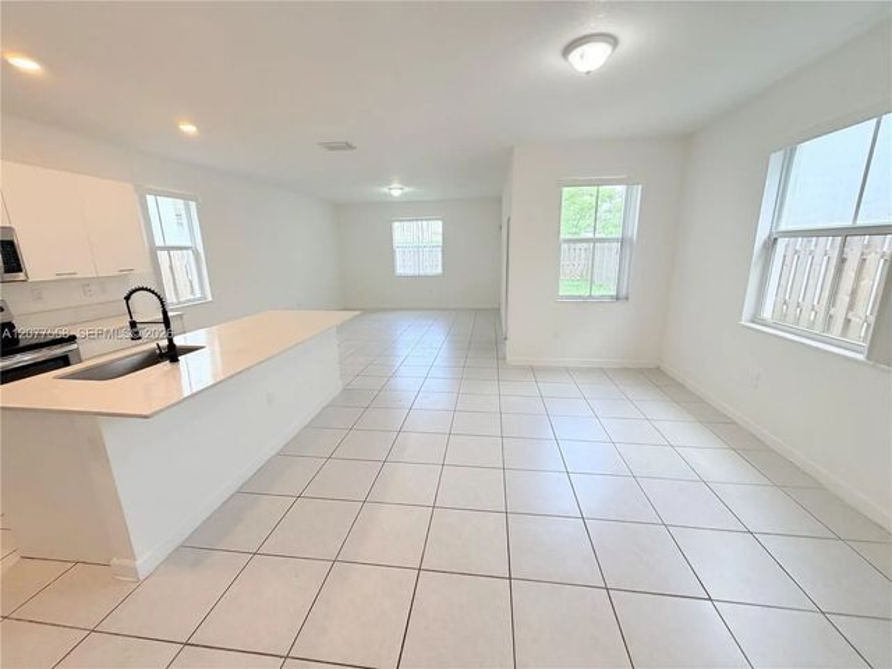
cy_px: 334
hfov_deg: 102.1
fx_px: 361
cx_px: 446
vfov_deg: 85.7
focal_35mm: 14
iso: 125
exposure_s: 1/120
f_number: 2.2
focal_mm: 2.22
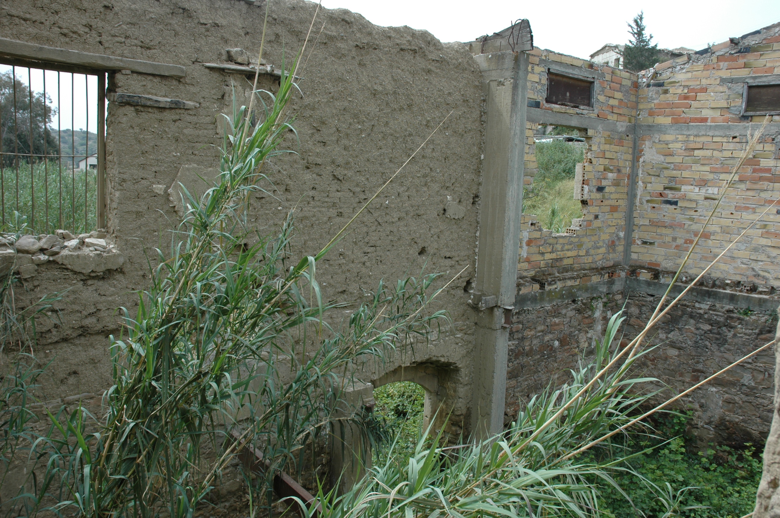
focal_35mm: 27
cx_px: 390
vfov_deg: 47.8
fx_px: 584
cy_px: 259
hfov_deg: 67.4
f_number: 8
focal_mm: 18
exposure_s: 1/250
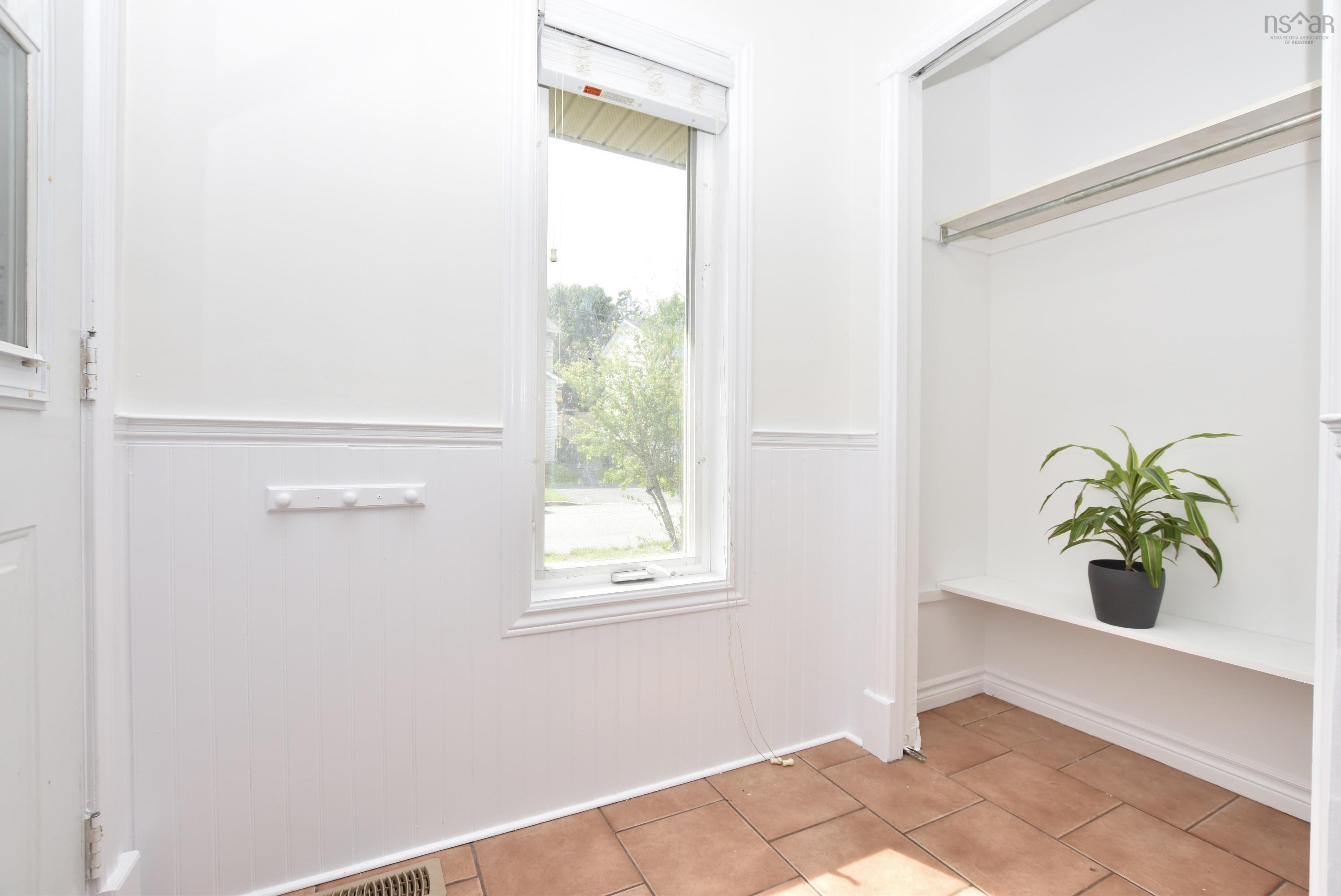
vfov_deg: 77.4
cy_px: 448
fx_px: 559
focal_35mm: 15
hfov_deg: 100.3
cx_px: 670
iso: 200
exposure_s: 1/125
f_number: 5.6
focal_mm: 10
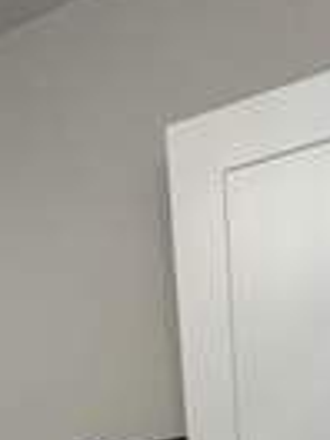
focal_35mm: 68
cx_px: -7
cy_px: 780
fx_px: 864
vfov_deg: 20.6
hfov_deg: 20.8
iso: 125
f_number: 2.2
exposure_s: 1/120
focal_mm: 2.22
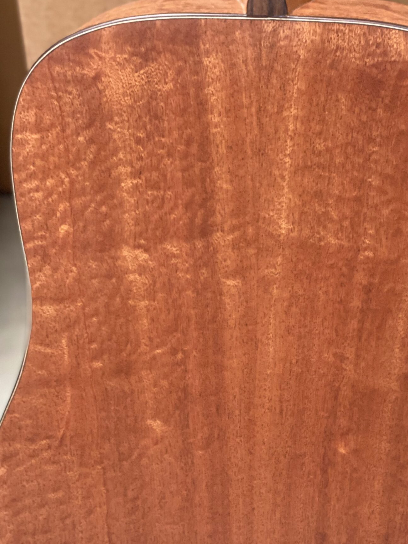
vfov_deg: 25.2
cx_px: 267
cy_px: 369
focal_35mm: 77
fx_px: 1210
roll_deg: +0.0
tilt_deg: -39.4
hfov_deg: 19.1
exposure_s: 1/83
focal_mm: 6
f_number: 2
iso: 250
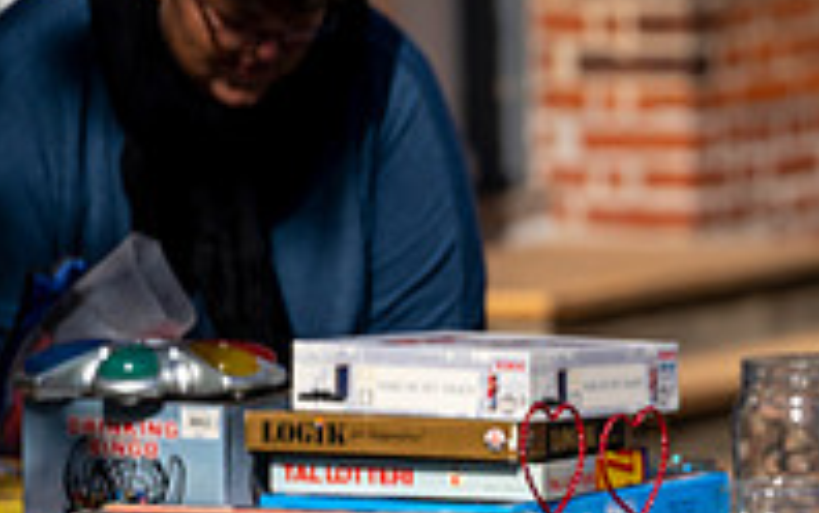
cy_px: 544
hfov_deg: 3.5
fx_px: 13333
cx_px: 1158
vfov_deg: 2.2
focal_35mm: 597
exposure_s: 1/1250
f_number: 5
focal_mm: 200
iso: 100
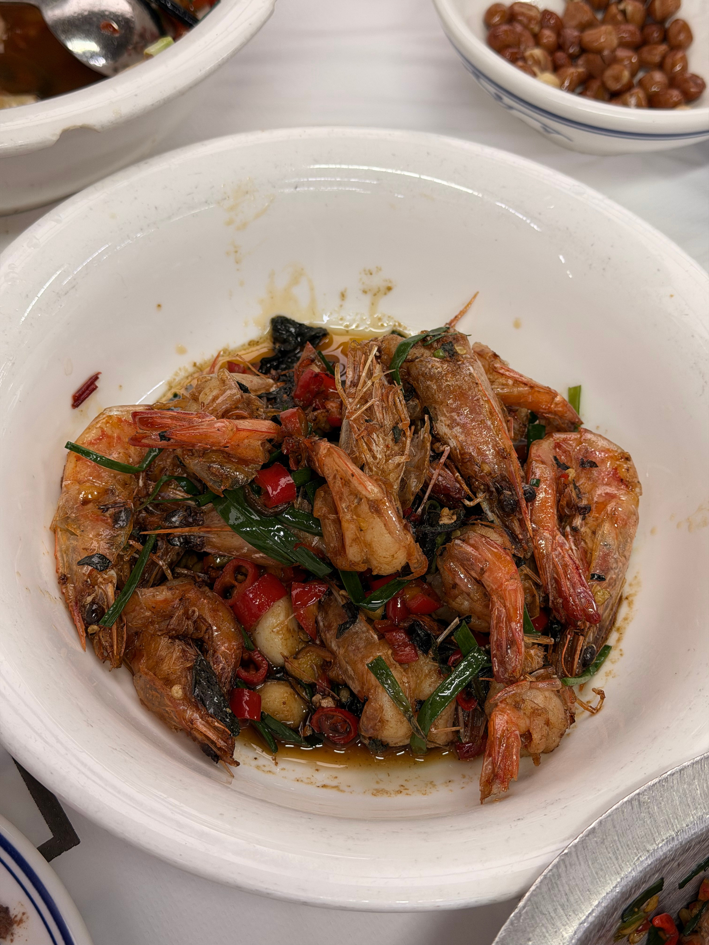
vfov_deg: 39.7
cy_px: 472
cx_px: 354
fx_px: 1311
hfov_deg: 30.3
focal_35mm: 48
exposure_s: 1/121
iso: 50
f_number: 1.78
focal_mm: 6.76
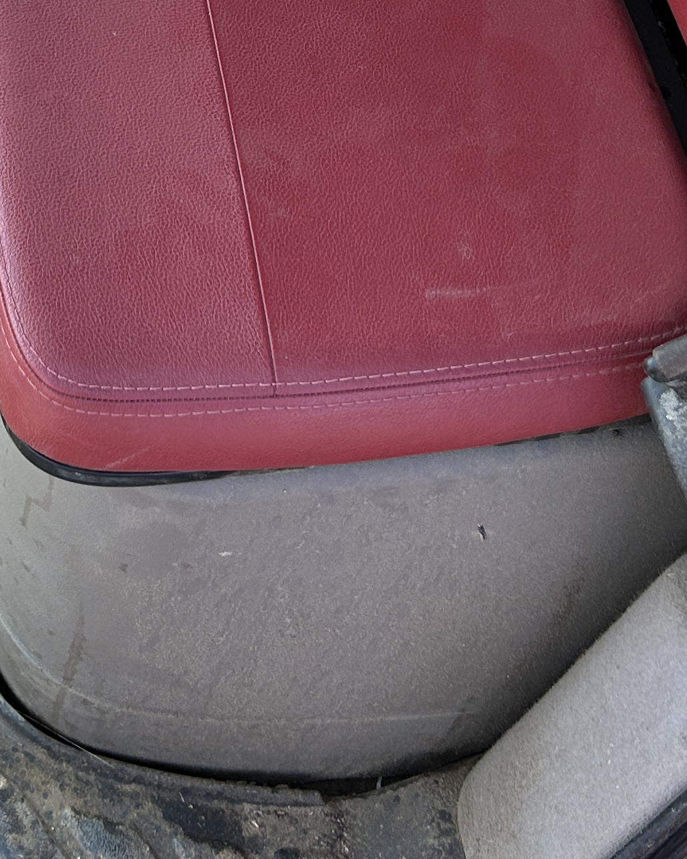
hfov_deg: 18.7
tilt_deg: -41.9
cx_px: 4
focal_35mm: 80
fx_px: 2033
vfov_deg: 20.8
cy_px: -371
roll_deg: -7.8
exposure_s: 1/646
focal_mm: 5.7
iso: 50
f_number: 1.5
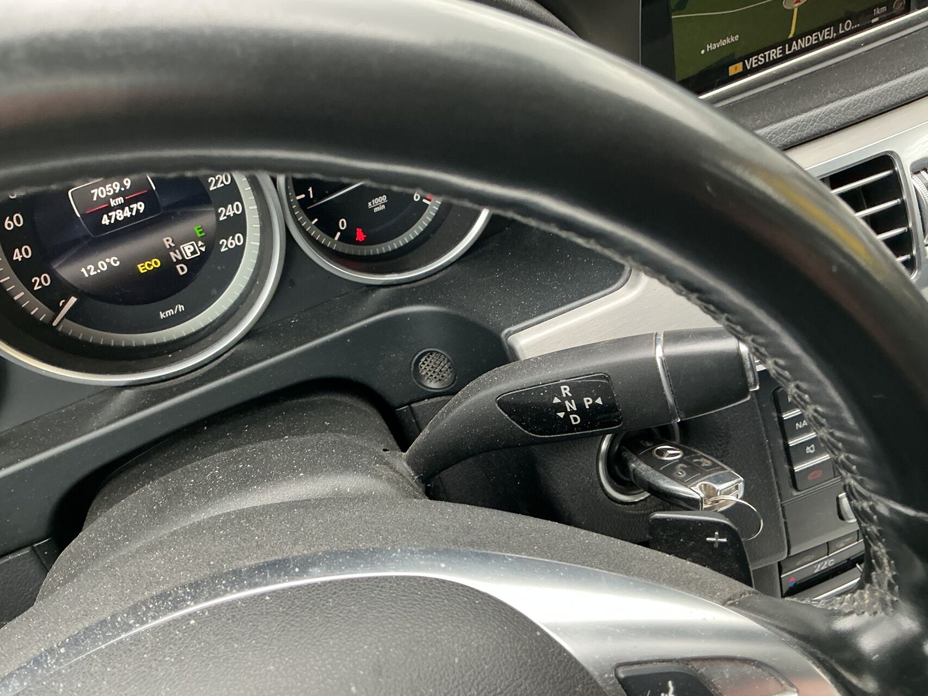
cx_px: 464
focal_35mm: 29
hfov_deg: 61.7
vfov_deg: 48.2
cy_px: 348
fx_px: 777
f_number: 1.8
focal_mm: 3
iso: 80
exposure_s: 1/60
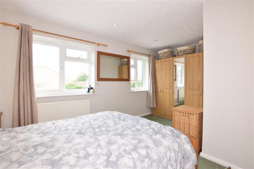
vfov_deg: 77.3
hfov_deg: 100.4
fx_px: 106
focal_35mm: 15
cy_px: 84
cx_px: 127
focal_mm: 10
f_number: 13
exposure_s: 1/15
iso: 400
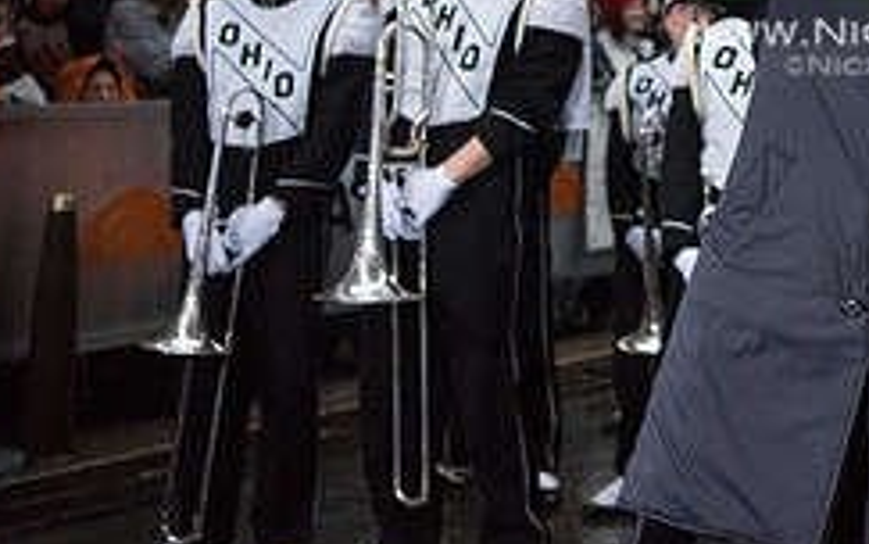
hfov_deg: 23.0
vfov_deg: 14.9
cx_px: 933
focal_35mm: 85
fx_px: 2014
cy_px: -95
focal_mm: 35
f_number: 2.8
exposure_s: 1/4000
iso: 10000
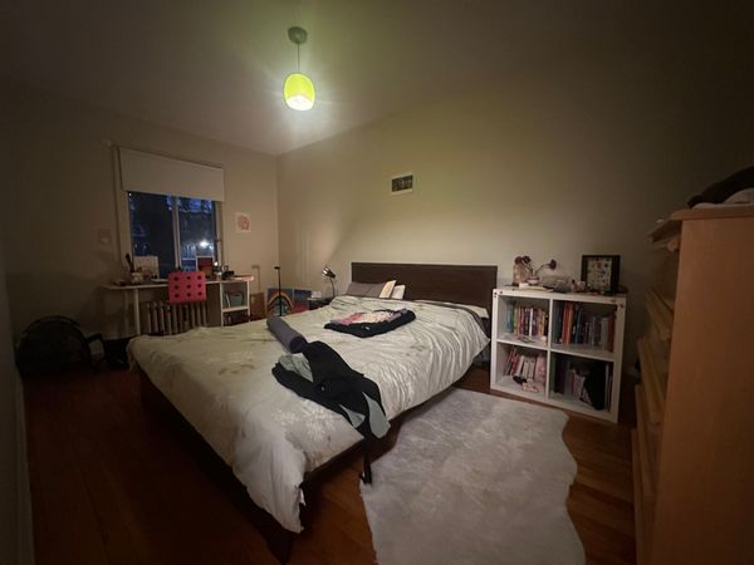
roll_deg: -0.4
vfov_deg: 85.7
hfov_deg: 102.1
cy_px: 282
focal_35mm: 14
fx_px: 305
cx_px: 377
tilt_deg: -4.9
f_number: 2.2
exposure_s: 1/30
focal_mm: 2.22
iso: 1600
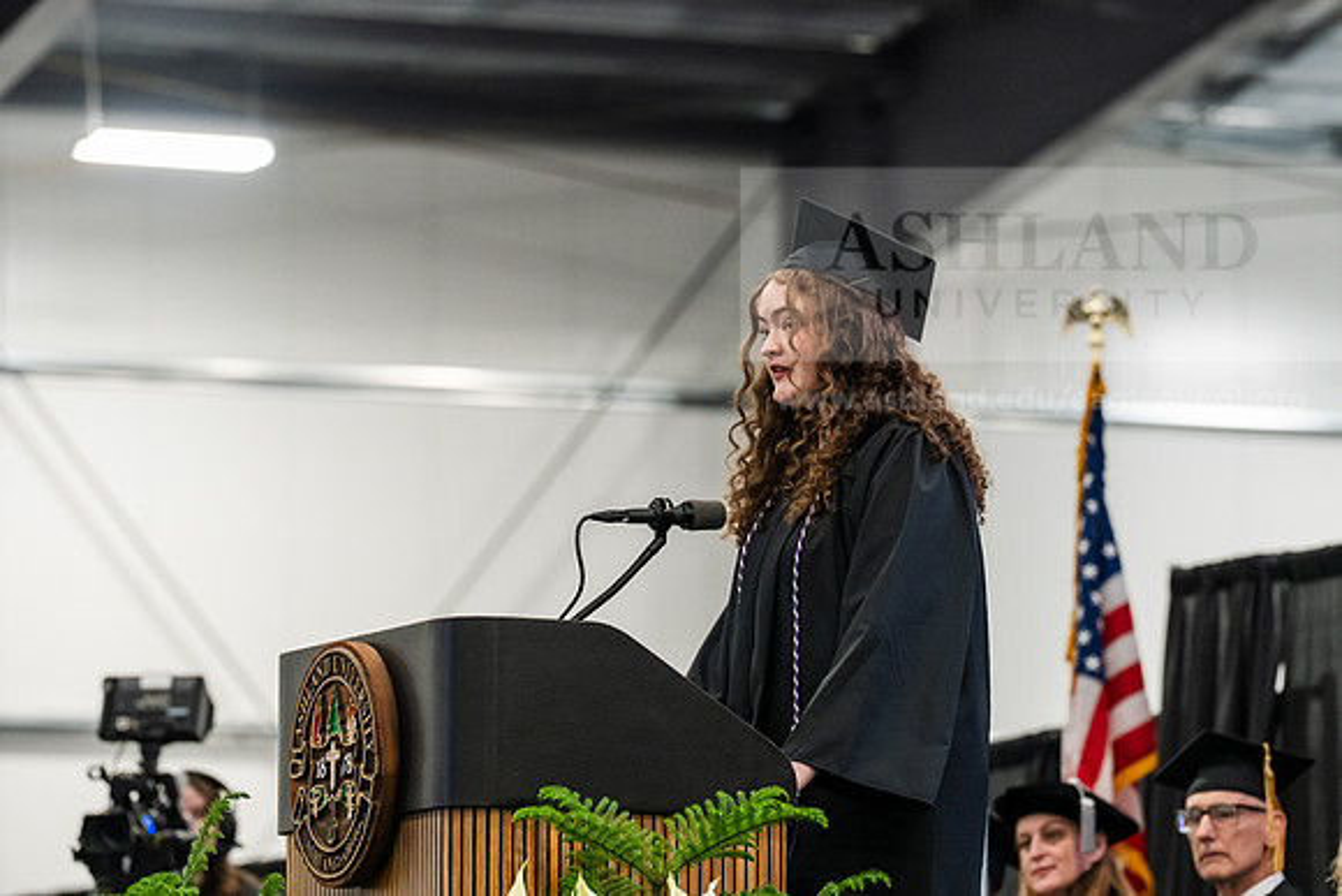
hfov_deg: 10.3
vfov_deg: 6.9
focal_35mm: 200
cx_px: 671
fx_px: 7457
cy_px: 448
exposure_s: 1/200
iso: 4000
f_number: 5
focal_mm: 200
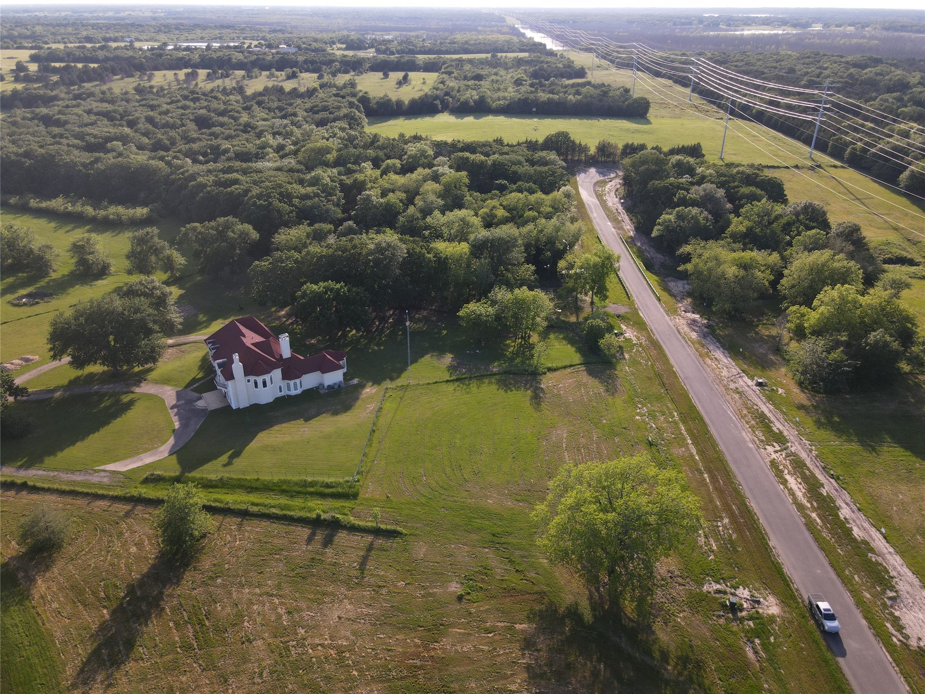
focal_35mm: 24
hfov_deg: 71.6
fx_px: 641
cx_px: 462
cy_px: 347
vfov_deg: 56.8
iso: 400
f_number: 2.8
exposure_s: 1/15
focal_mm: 4.5
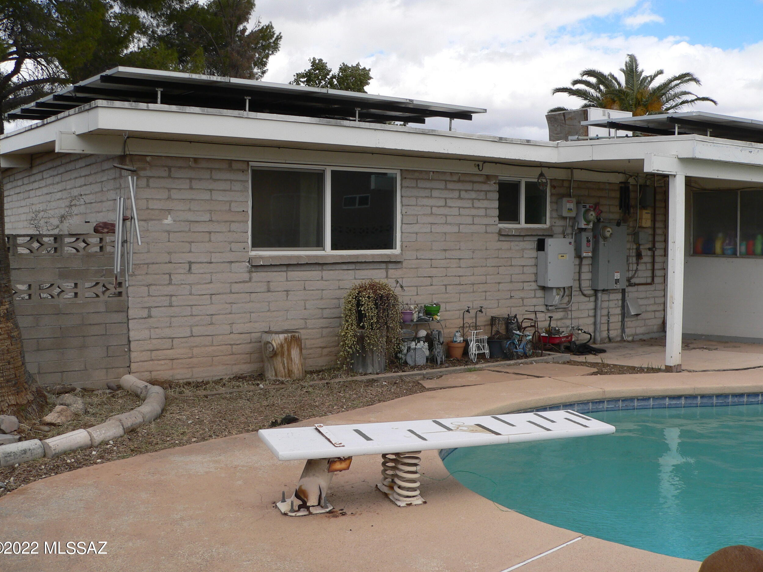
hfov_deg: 50.1
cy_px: 280
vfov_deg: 38.7
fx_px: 816
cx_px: 382
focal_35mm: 37
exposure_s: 1/500
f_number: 4
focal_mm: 6
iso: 80
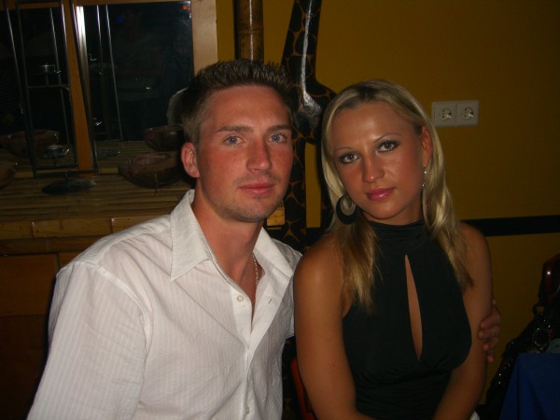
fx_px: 615
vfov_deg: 37.7
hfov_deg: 49.0
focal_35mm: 38
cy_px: 210
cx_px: 280
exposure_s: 1/60
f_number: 2.8
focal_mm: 7.9
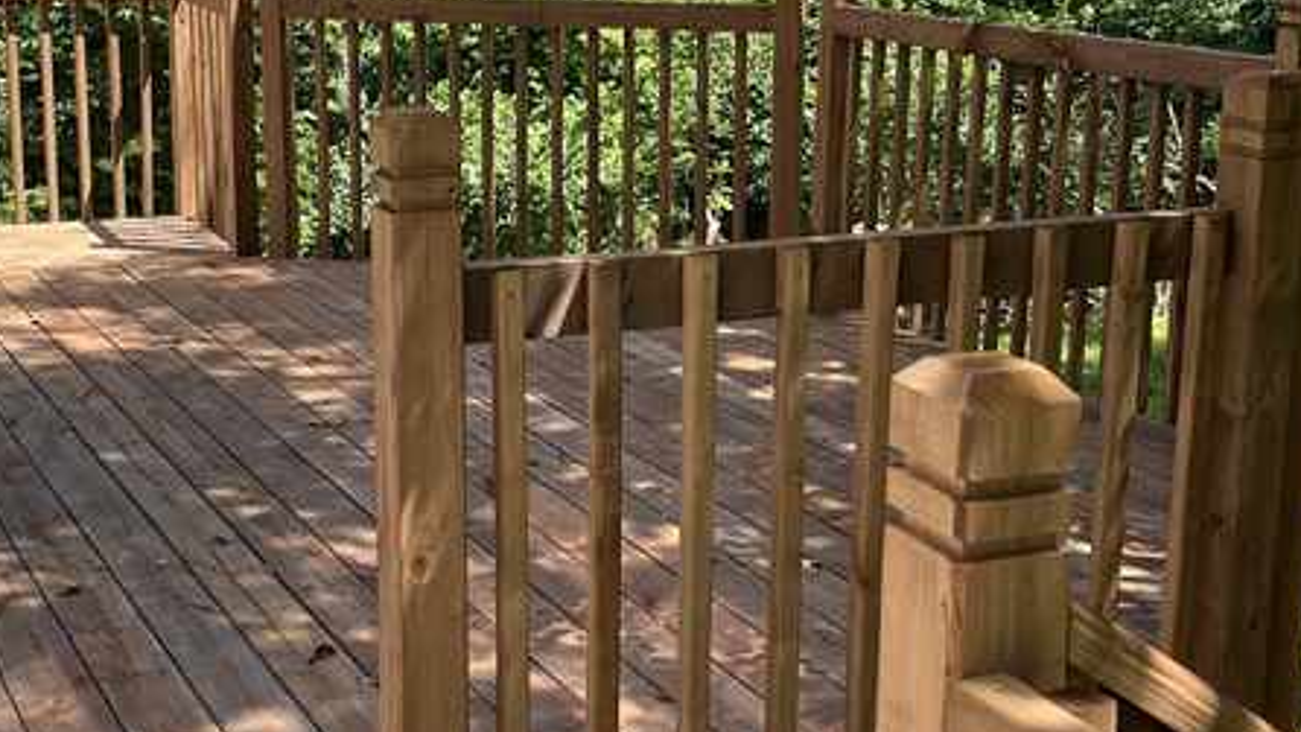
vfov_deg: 19.7
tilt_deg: -11.4
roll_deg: +0.5
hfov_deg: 34.2
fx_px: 2105
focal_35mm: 61
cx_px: 519
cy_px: 303
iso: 50
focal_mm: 5.1
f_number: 1.6
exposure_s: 1/742
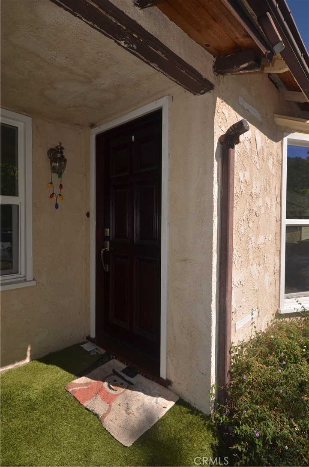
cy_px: 234
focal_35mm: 20
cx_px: 154
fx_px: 252
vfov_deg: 85.5
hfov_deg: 63.0
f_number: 5.6
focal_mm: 13
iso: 100
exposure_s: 1/250
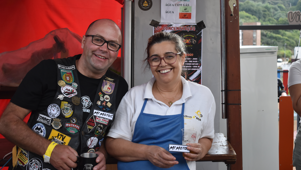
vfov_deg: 21.6
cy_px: 79
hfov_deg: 37.5
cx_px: 150
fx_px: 443
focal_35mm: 56
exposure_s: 1/640
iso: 800
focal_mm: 35
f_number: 4.5
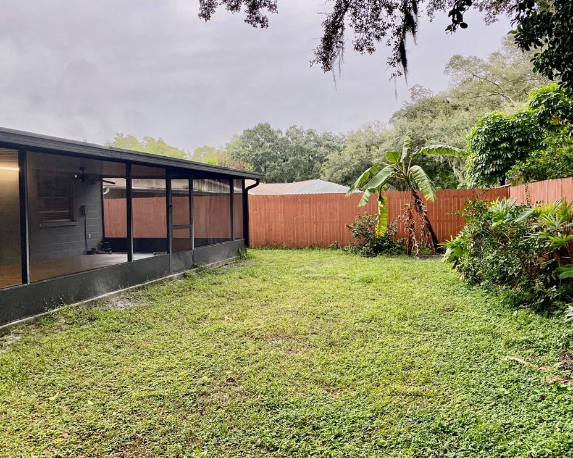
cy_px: 226
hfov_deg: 62.2
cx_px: 290
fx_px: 475
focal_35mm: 28
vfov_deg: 51.5
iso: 100
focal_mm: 4.25
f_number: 1.8
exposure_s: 1/121
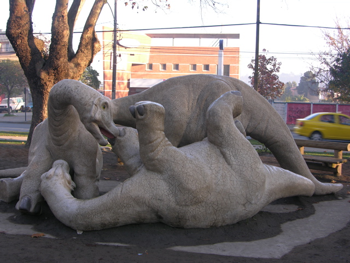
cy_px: 132
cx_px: 175
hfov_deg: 41.2
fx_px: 465
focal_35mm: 46
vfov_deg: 31.5
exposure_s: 1/54.8
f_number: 3.7
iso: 50
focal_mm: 11.6
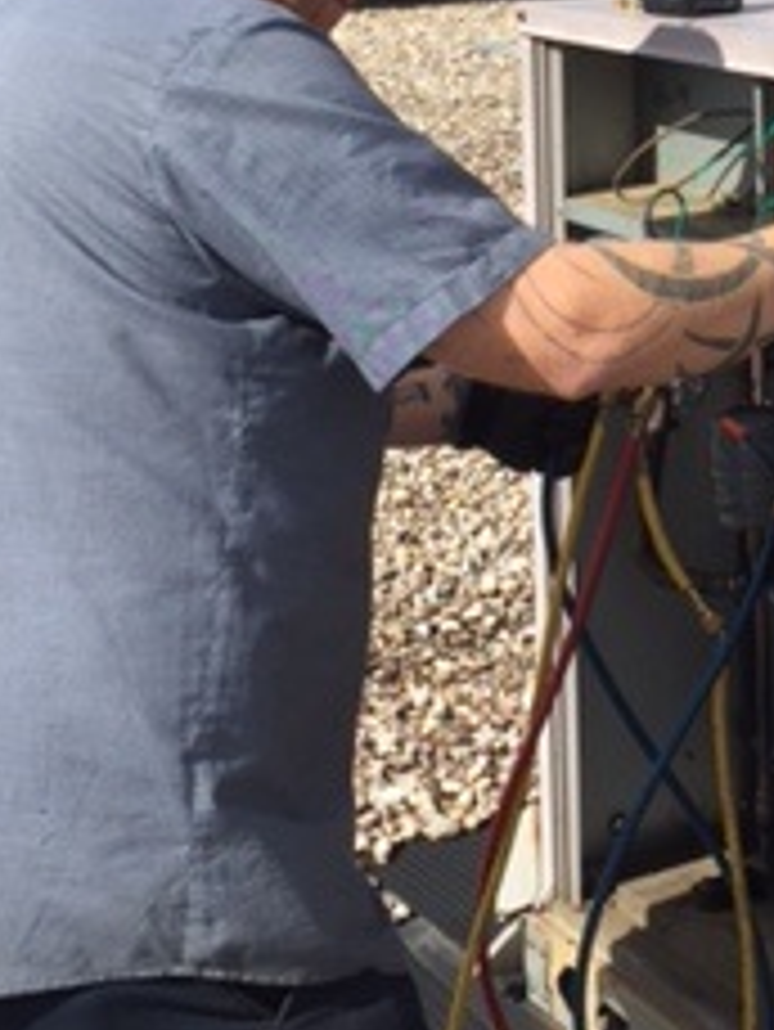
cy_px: 216
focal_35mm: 81
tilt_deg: -10.3
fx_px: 2413
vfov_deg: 23.8
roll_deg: +0.1
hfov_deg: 18.0
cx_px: 684
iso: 32
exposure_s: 1/2083
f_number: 2.2
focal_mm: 4.15
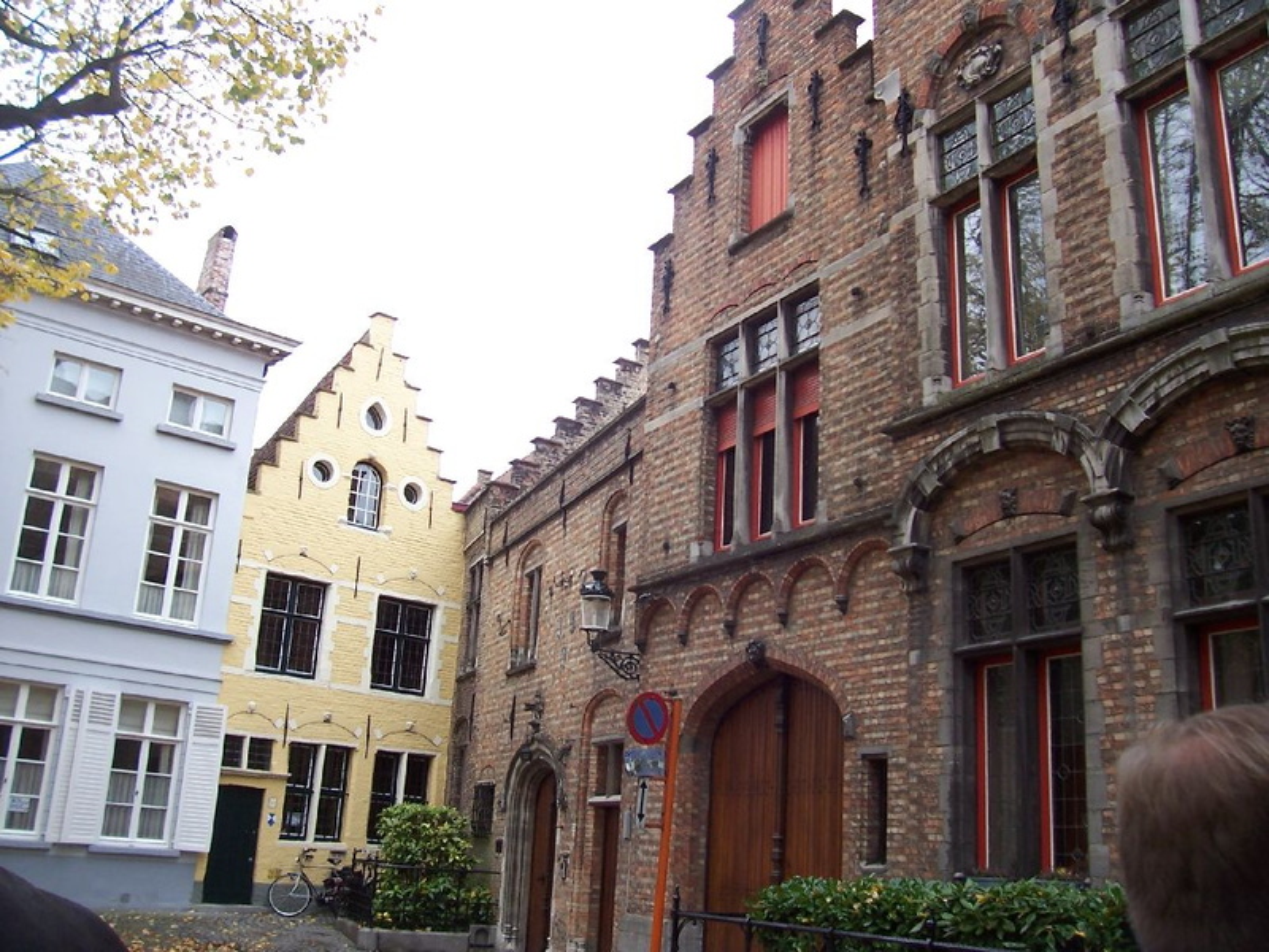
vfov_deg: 41.8
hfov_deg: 54.0
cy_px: 476
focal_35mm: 34
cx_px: 634
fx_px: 1246
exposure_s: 1/180
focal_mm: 5.6
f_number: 2.7
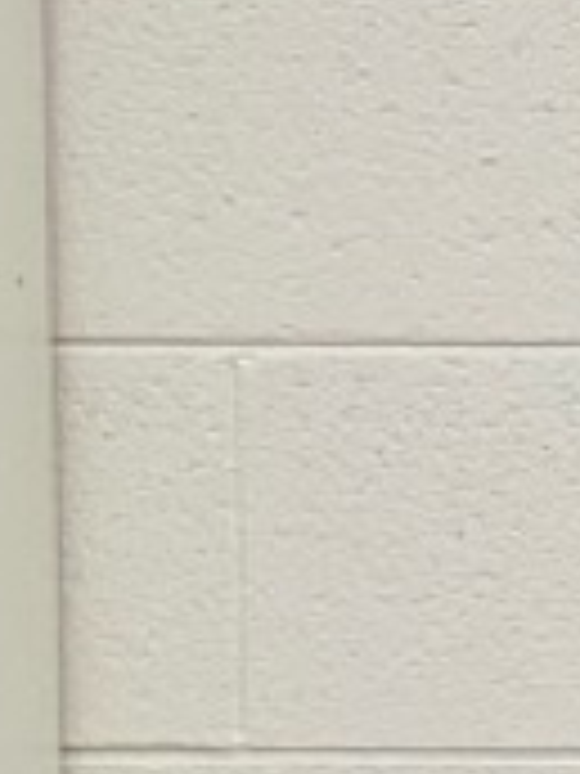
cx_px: 2073
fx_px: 8668
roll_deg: -1.1
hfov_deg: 3.7
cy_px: 873
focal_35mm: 388
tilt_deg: -4.1
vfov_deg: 5.1
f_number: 2
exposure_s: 1/122
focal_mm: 6
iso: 50
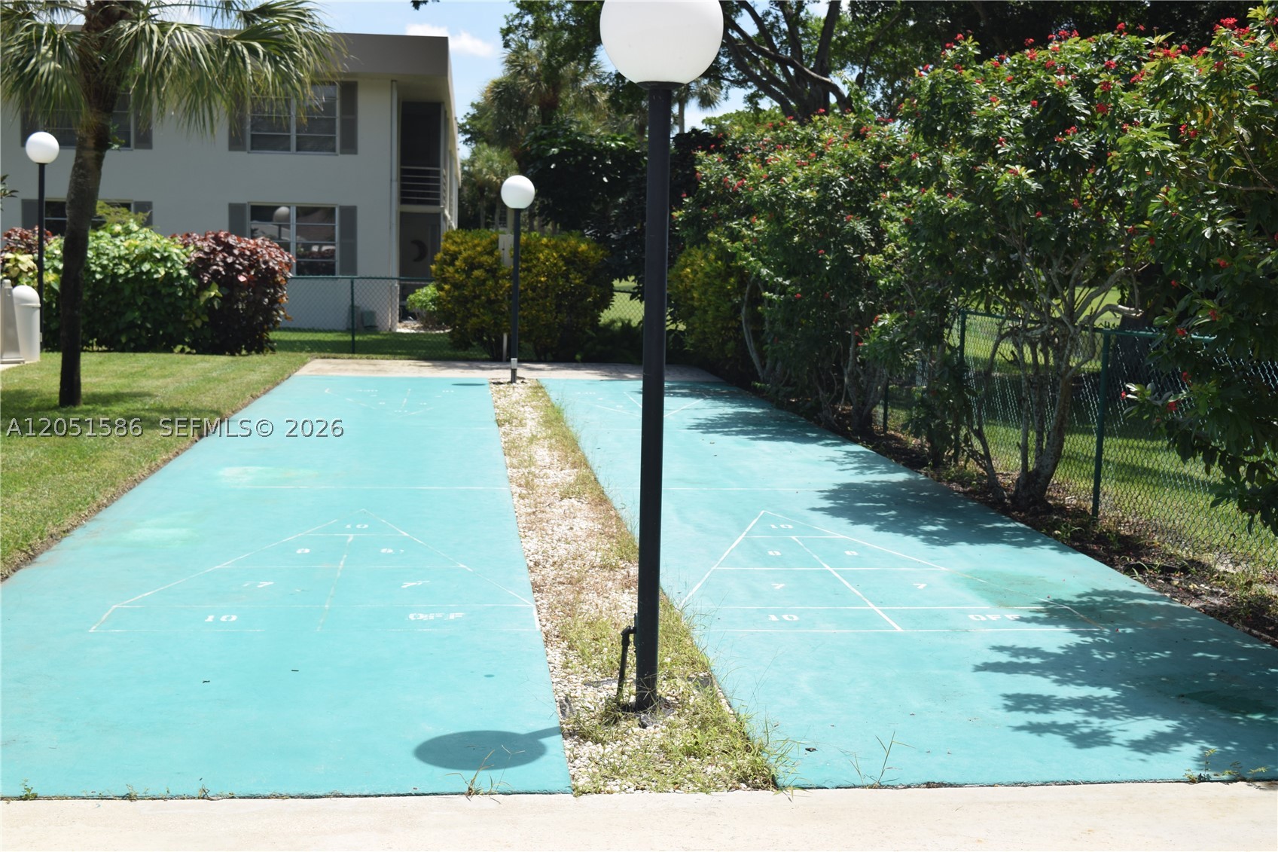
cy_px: 426
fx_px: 1650
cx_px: 639
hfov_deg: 42.3
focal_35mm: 46
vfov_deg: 28.9
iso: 100
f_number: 8
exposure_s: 1/200
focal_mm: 31
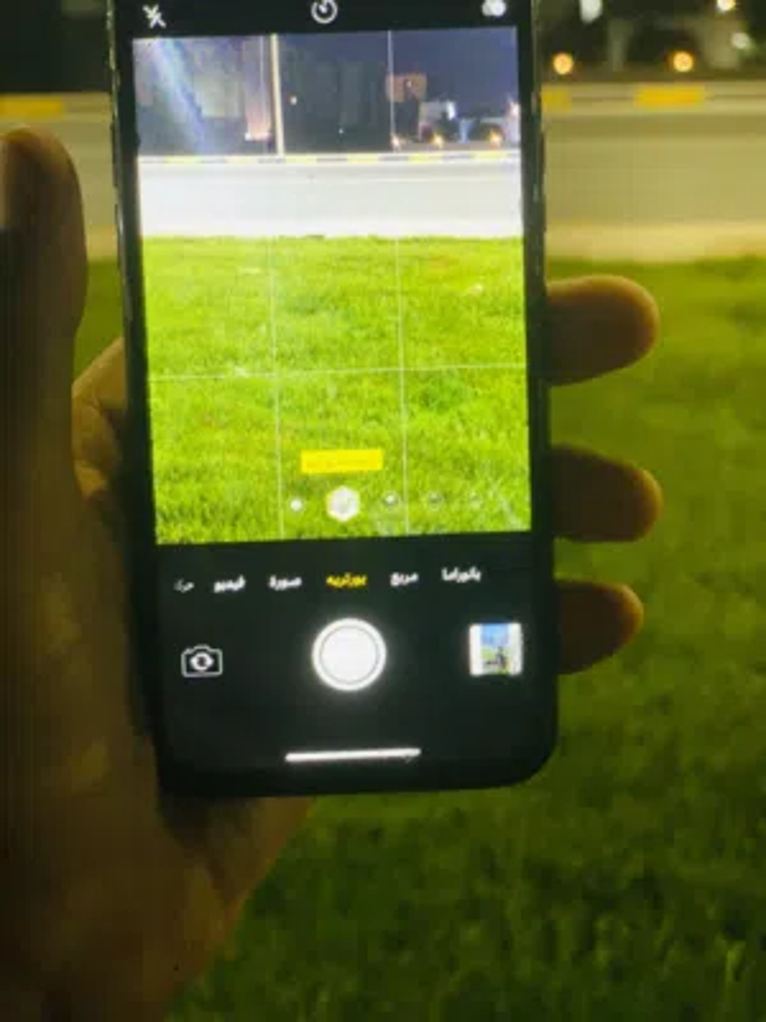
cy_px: 511
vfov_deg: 36.8
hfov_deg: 28.0
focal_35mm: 52
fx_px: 1534
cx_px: 383
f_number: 2
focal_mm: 6
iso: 250
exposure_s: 1/40
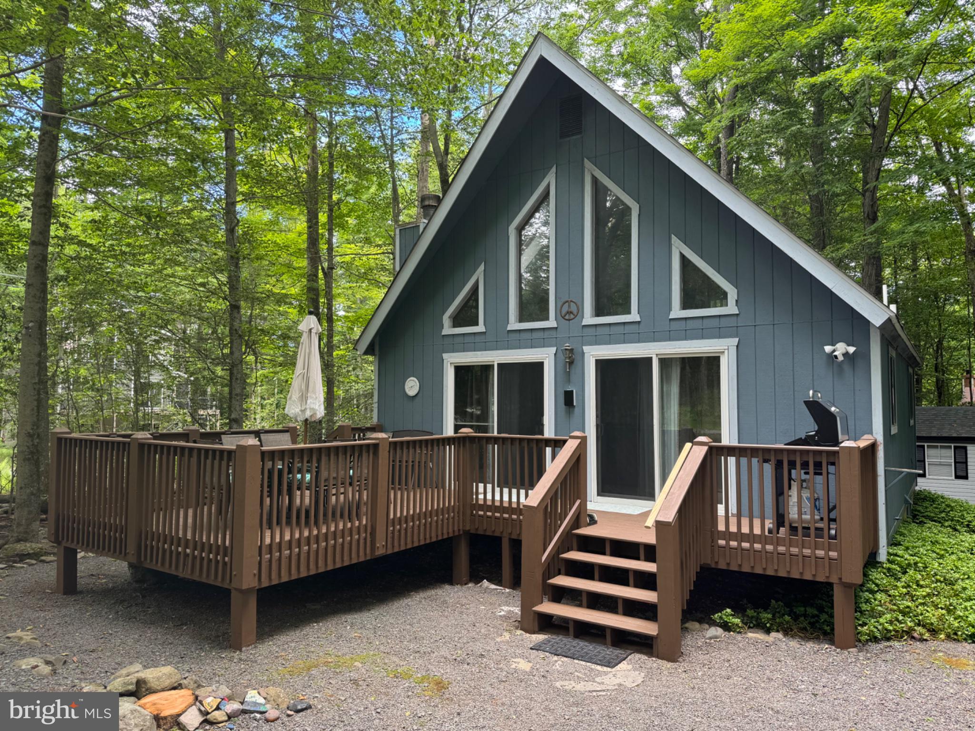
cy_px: 366
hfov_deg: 71.6
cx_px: 488
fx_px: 676
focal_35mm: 24
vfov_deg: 56.8
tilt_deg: +4.2
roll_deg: -0.1
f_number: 1.78
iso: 64
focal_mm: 6.76
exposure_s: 1/157
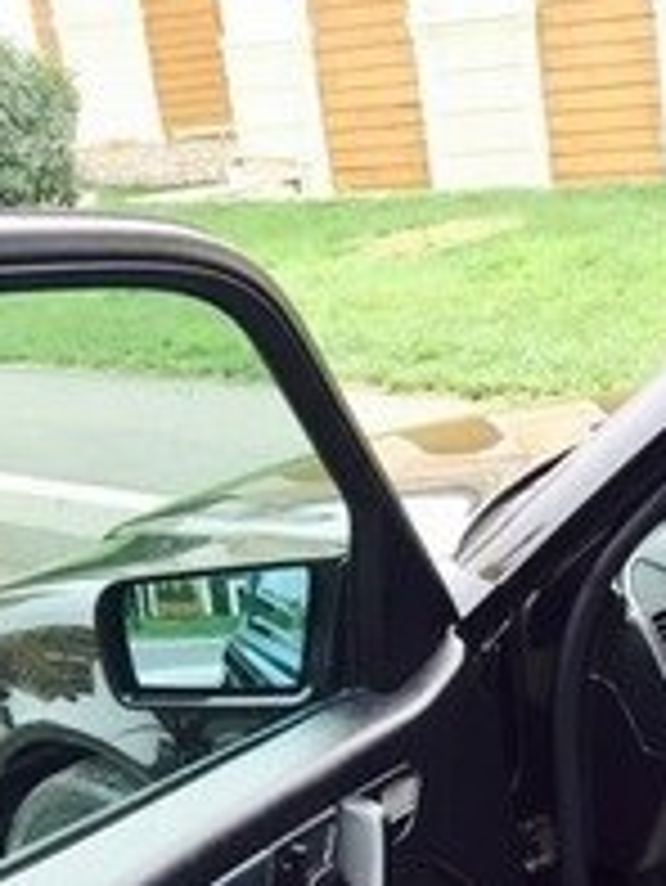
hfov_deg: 19.6
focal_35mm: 73
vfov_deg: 24.3
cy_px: 1052
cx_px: 652
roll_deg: +4.7
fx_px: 1871
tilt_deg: -27.1
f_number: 2.2
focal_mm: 4.15
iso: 40
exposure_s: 1/33
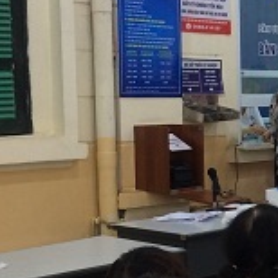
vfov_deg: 17.4
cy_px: 153
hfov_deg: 15.9
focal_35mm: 100
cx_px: 424
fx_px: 909
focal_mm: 4.15
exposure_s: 1/33
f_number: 2.2
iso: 100
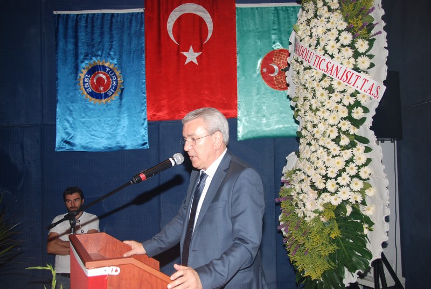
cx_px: 216
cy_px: 144
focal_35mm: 36
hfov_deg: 53.0
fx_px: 432
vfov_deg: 37.0
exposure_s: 1/60
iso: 200
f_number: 4
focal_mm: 24
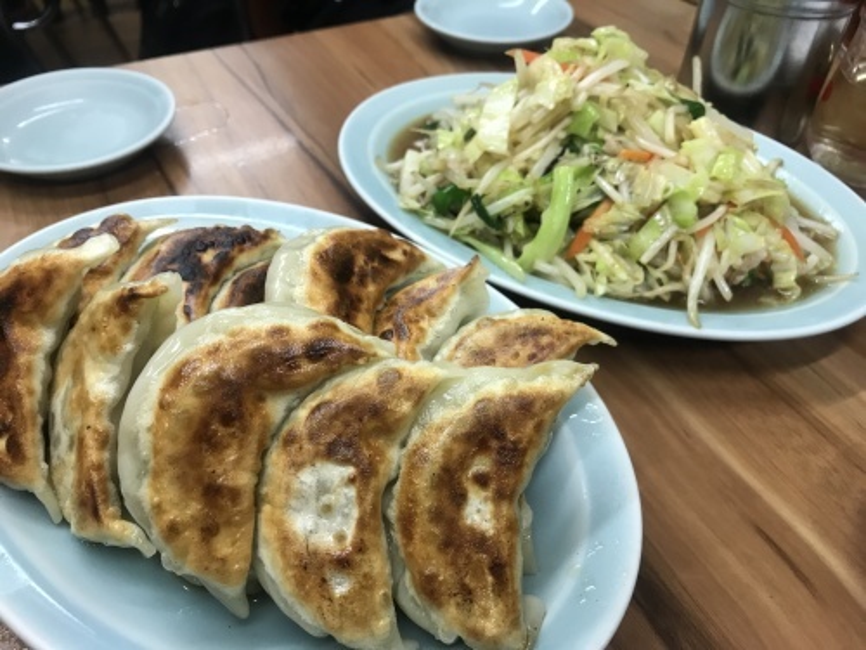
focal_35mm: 28
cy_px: 325
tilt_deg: -43.9
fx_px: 700
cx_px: 433
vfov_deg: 49.7
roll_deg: -1.2
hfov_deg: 63.4
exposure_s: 1/33
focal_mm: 3.99
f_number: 1.8
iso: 40
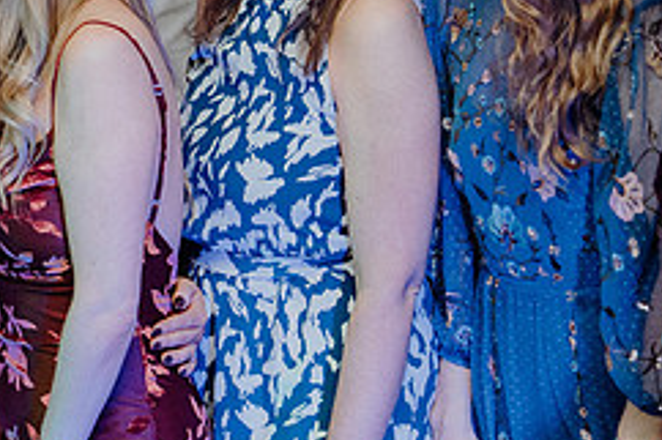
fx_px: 2775
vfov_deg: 9.1
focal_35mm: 151
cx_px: -118
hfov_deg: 13.3
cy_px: 113
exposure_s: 1/160
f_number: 3.5
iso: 2500
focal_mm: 63
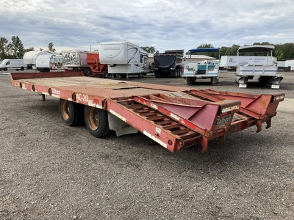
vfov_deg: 48.2
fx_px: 246
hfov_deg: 61.7
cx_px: 147
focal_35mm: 29
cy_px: 110
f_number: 1.8
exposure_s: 1/1250
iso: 25
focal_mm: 3
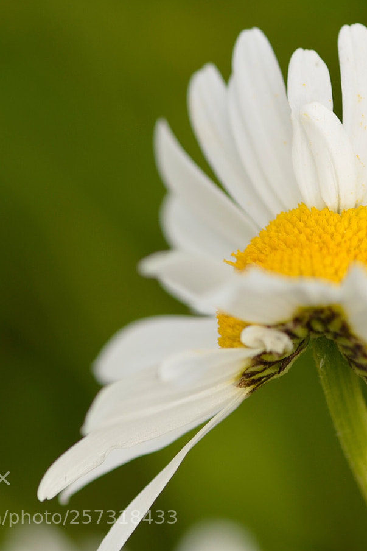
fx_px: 4251
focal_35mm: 278
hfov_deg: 4.9
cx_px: 346
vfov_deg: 7.4
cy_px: 243
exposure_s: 1/320
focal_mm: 105
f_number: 4.5
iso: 160
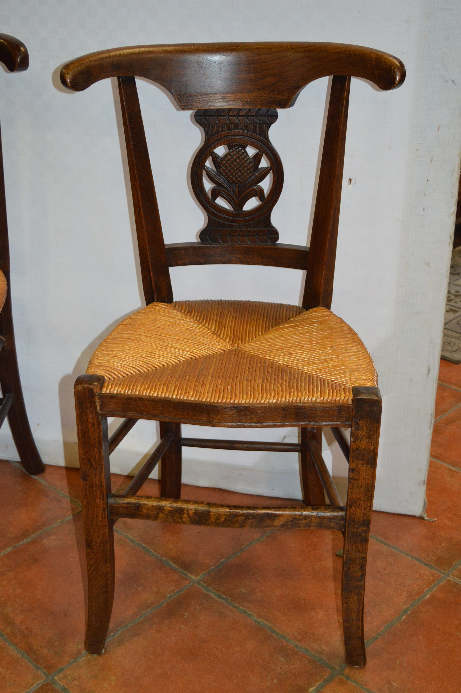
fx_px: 866
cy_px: 346
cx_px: 230
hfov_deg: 29.8
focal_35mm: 45
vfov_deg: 43.6
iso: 1100
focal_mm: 30
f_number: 4.5
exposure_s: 1/60
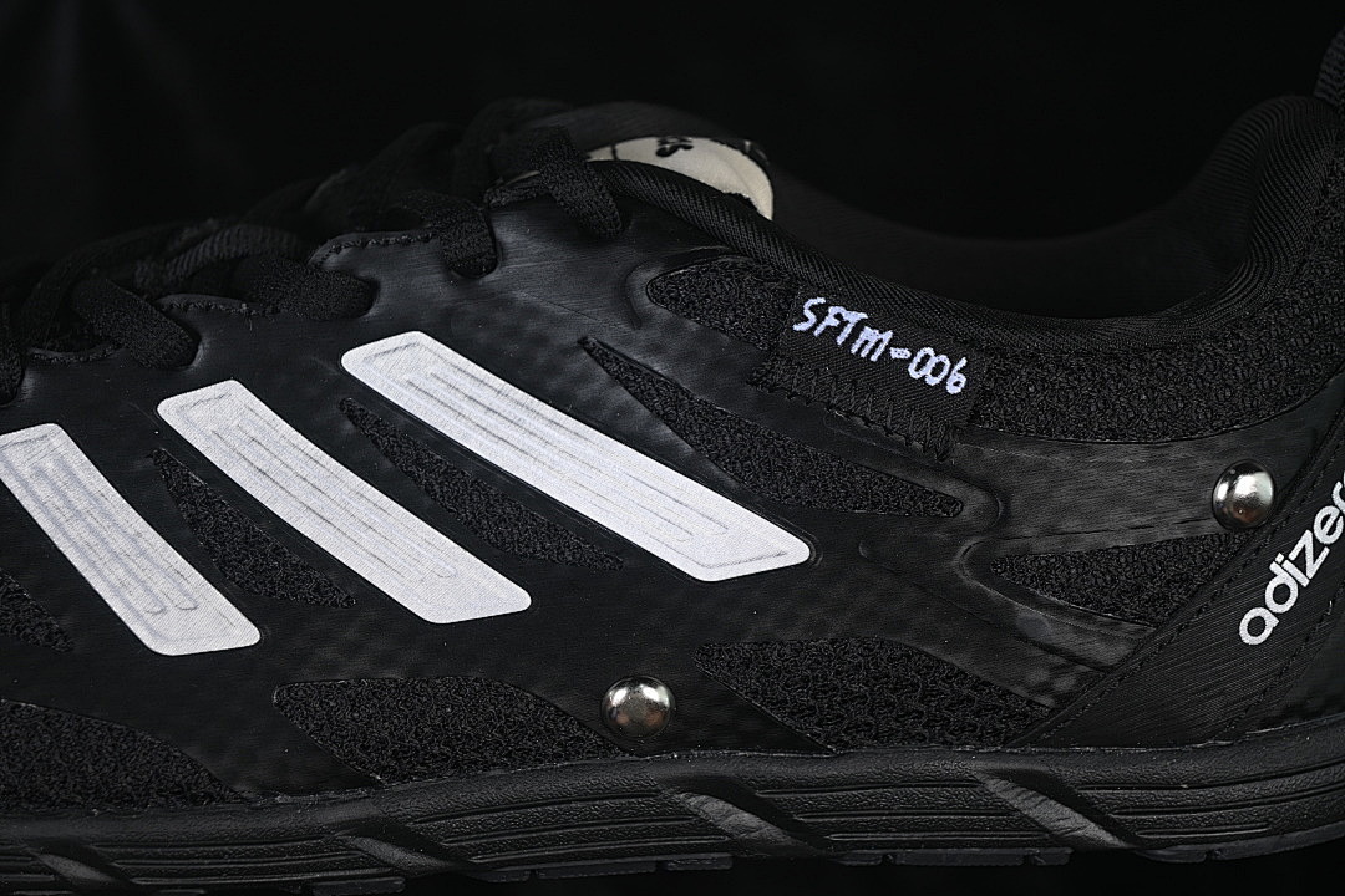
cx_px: 672
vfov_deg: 18.2
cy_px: 448
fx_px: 2802
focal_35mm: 75
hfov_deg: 27.0
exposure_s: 1/50
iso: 160
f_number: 6.3
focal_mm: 50
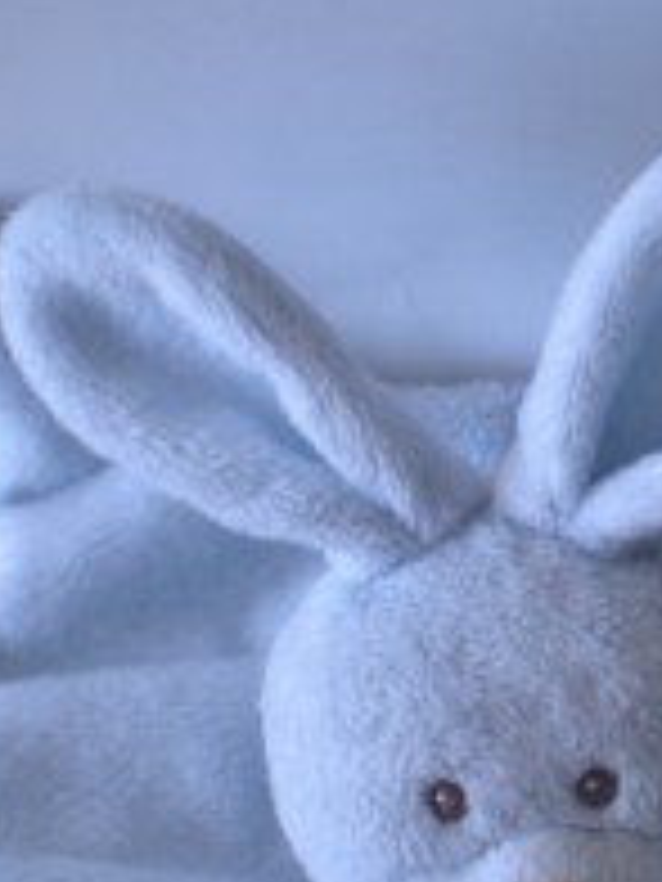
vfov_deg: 19.3
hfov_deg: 14.6
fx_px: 2575
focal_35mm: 101
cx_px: 540
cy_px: 648
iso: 84
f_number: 3.1
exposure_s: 1/53.7
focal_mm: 6.3
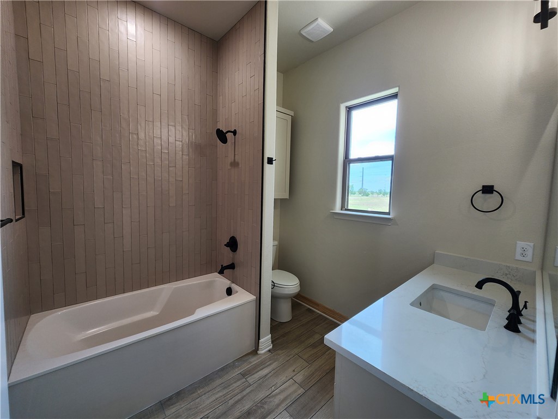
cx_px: 279
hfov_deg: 106.2
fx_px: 210
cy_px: 210
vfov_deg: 89.9
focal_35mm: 13
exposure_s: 1/60
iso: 50
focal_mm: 2.2
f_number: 2.2
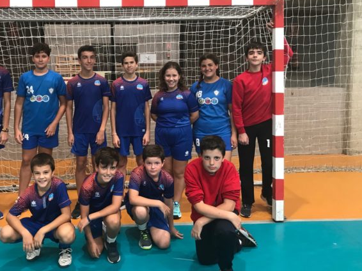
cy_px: 97
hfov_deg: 48.5
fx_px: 397
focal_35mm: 38
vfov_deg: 37.4
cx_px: 133
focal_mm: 3.99
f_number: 1.8
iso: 40
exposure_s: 1/17
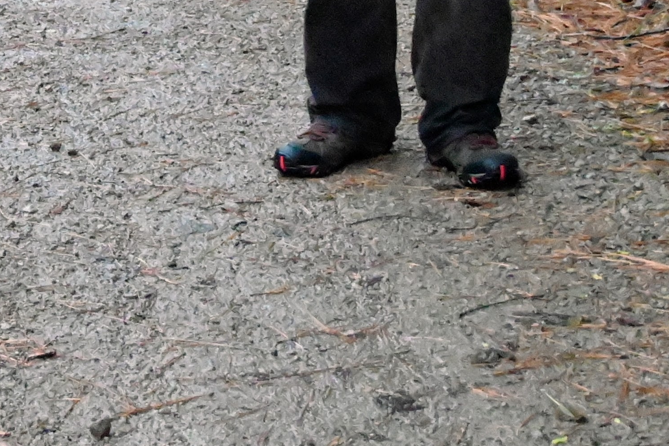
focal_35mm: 162
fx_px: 3008
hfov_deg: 12.6
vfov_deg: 8.3
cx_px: 23
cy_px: -273
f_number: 4
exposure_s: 1/30
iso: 12800
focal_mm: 29
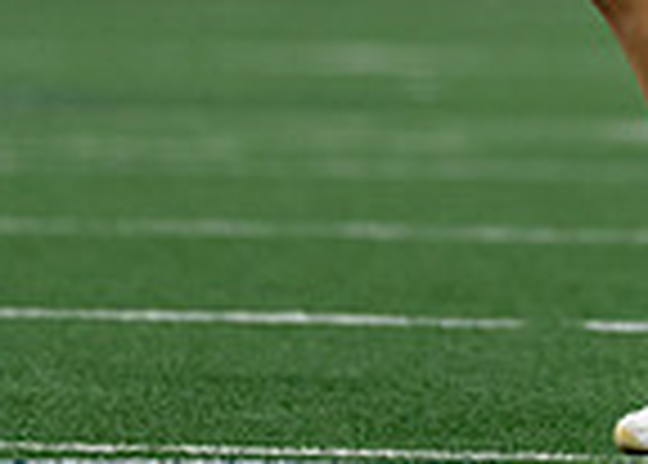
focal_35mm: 1129
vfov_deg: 1.3
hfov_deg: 1.8
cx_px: 791
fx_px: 20788
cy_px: -265
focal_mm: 200
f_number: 2.8
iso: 1600
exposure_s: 1/1000
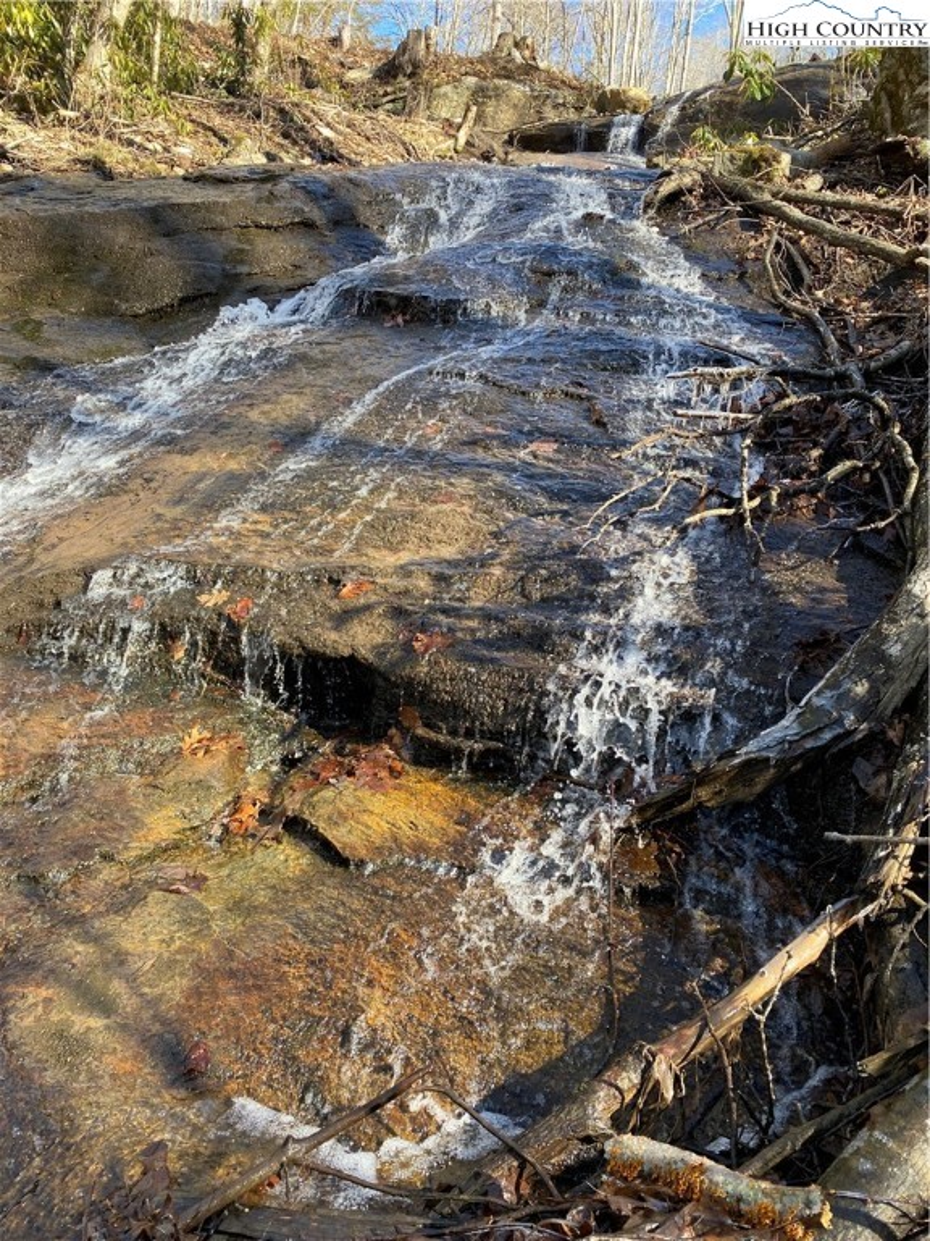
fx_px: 931
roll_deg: -3.3
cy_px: 620
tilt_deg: -6.0
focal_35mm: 26
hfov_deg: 53.1
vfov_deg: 67.3
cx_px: 465
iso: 32
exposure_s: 1/147
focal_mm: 4.25
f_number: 1.8
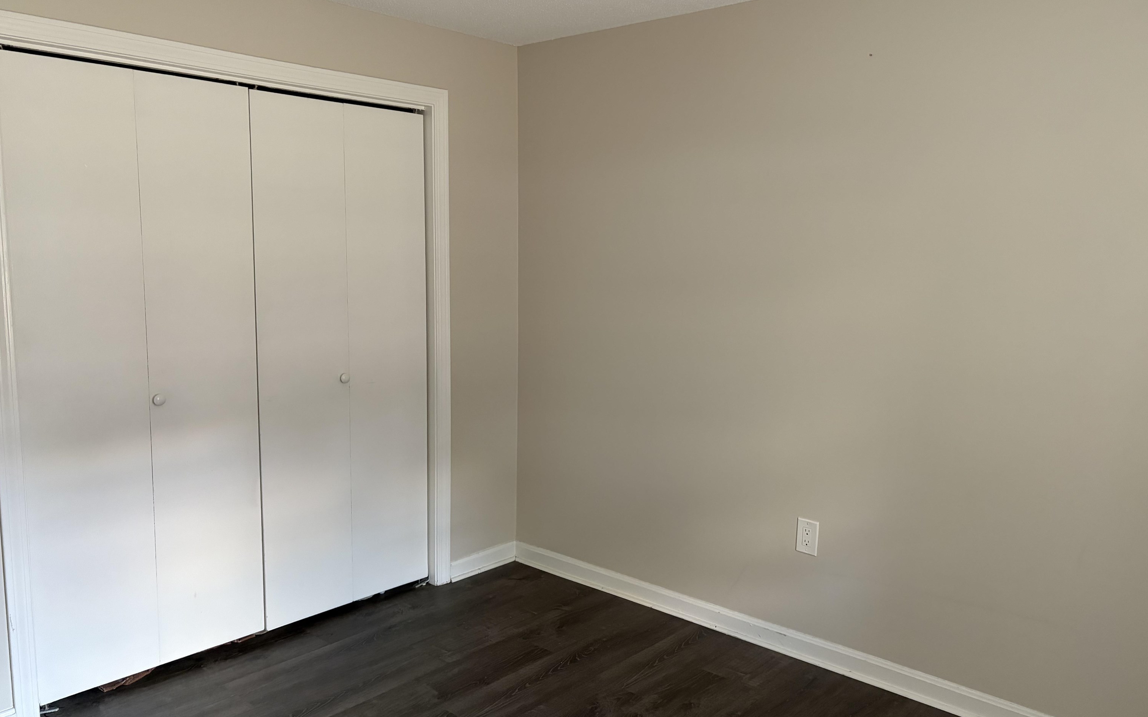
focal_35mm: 28
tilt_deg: -4.3
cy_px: 362
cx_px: 575
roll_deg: -0.3
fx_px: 876
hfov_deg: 66.5
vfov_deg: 44.5
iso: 250
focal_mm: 5.96
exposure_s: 1/60
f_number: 1.6
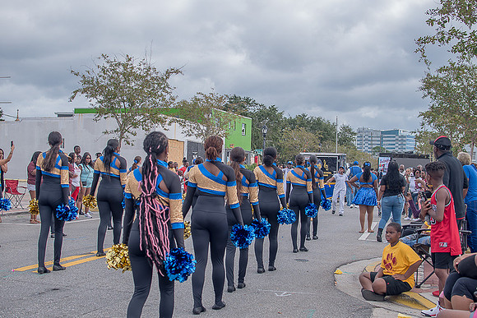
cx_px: 238
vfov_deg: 26.0
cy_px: 159
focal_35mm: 52
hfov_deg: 38.2
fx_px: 689
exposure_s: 1/500
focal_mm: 35
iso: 100
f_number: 4
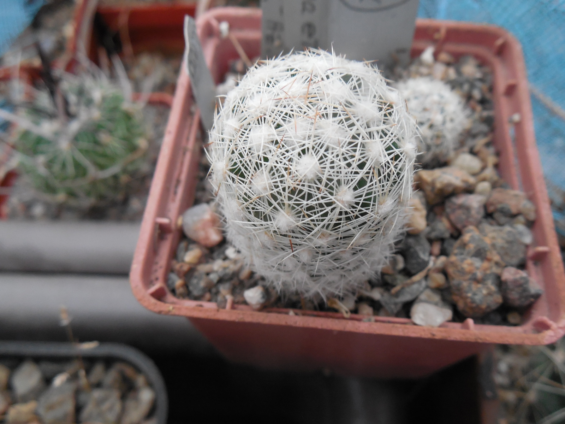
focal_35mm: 31
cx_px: 282
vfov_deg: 45.4
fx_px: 506
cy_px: 212
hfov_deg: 58.4
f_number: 3.6
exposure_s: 1/30
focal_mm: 5.6
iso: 360
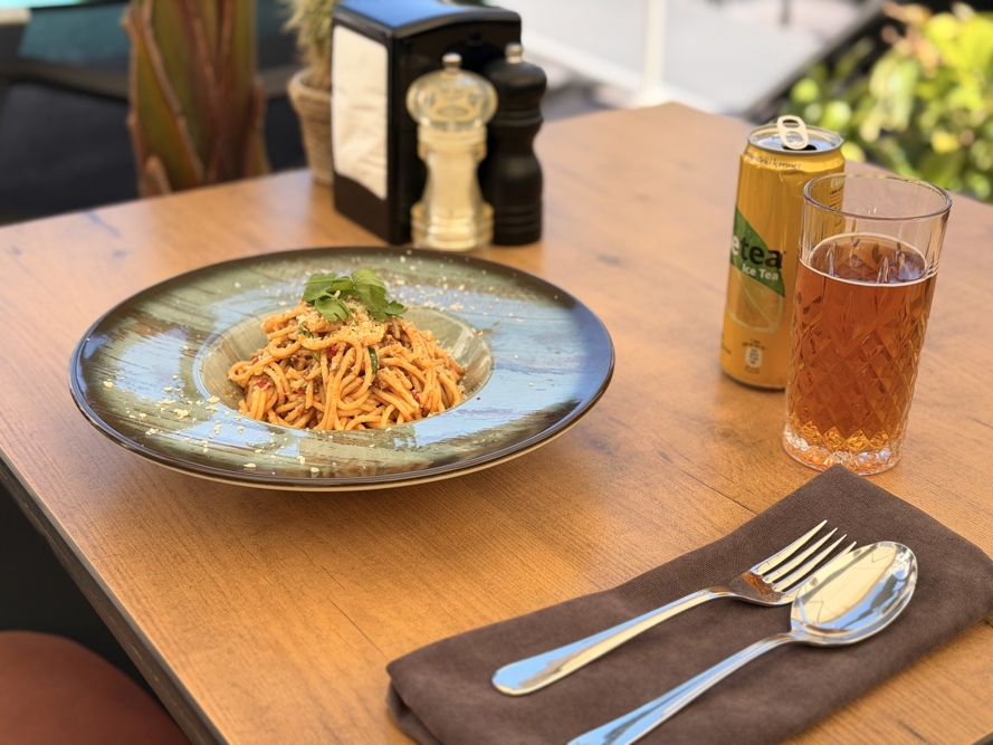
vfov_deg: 30.3
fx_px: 1377
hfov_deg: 39.7
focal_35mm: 48
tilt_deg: -27.1
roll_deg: +0.2
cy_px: 372
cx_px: 496
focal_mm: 6.76
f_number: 1.78
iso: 64
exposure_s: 1/1055
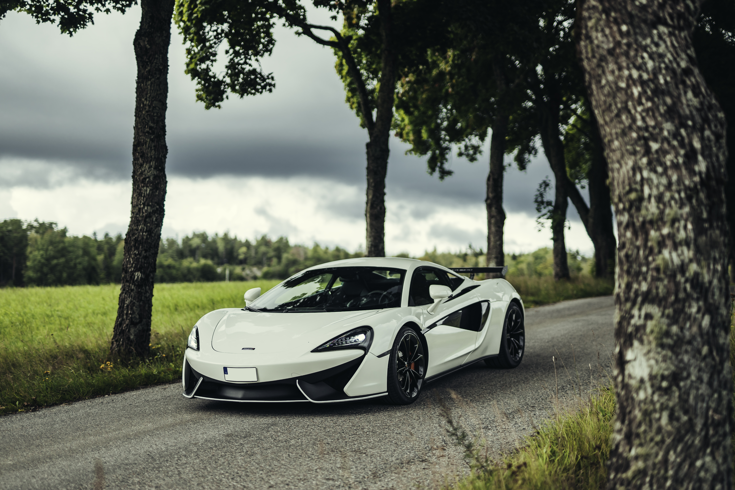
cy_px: 245
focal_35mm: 50
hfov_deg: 39.6
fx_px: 1021
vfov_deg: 27.0
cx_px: 368
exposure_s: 1/800
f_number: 1.4
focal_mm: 50
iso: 125
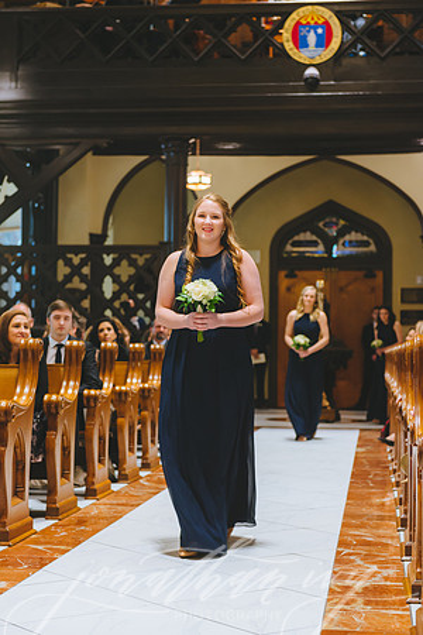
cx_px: 212
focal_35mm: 70
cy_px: 318
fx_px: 1234
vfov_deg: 28.8
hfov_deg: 19.5
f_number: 3.5
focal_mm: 70
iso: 2500
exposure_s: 1/125
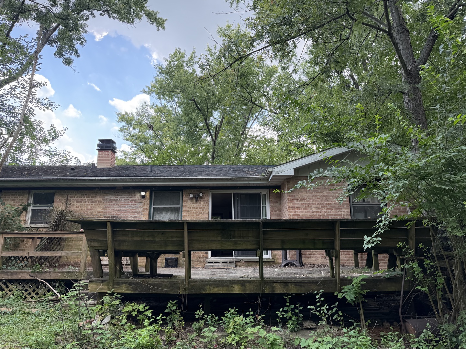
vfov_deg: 56.8
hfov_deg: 71.6
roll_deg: +0.3
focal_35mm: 24
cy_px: 174
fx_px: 323
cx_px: 233
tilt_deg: +13.9
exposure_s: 1/617
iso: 100
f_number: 1.78
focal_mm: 6.76
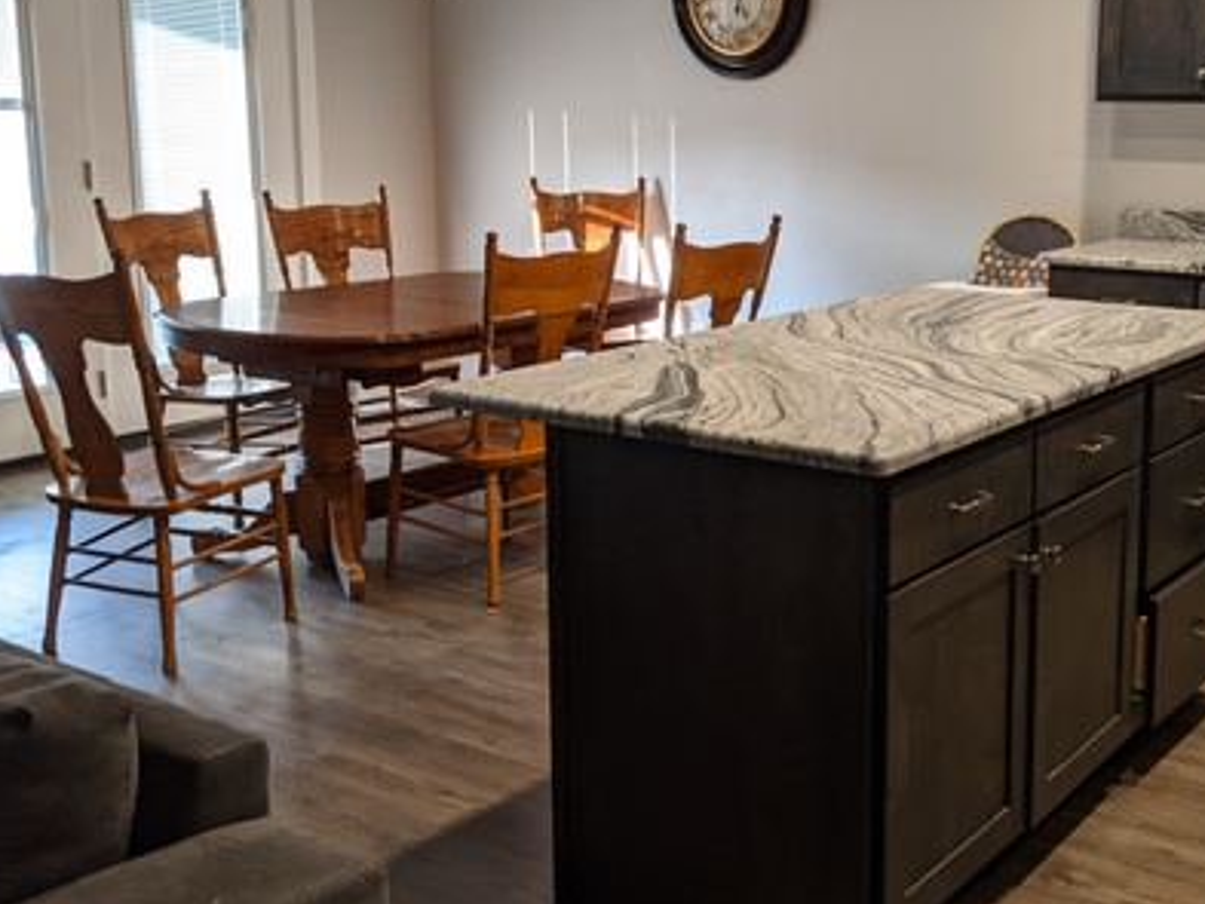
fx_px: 1532
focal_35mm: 44
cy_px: 371
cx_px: 855
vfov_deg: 32.8
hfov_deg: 42.0
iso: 151
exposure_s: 1/120
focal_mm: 4.44
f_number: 1.8
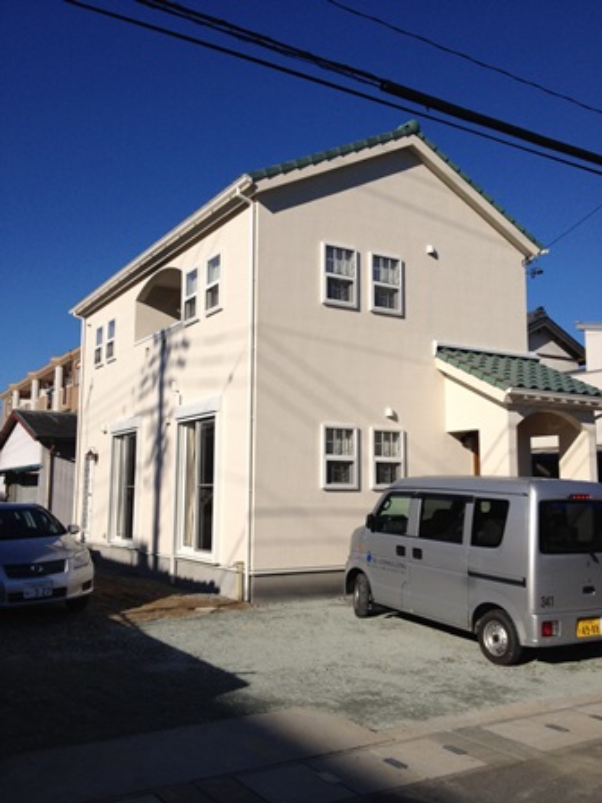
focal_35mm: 35
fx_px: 812
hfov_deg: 40.7
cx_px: 301
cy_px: 402
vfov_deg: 52.6
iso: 50
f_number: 2.4
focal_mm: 4.28
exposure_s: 1/3690
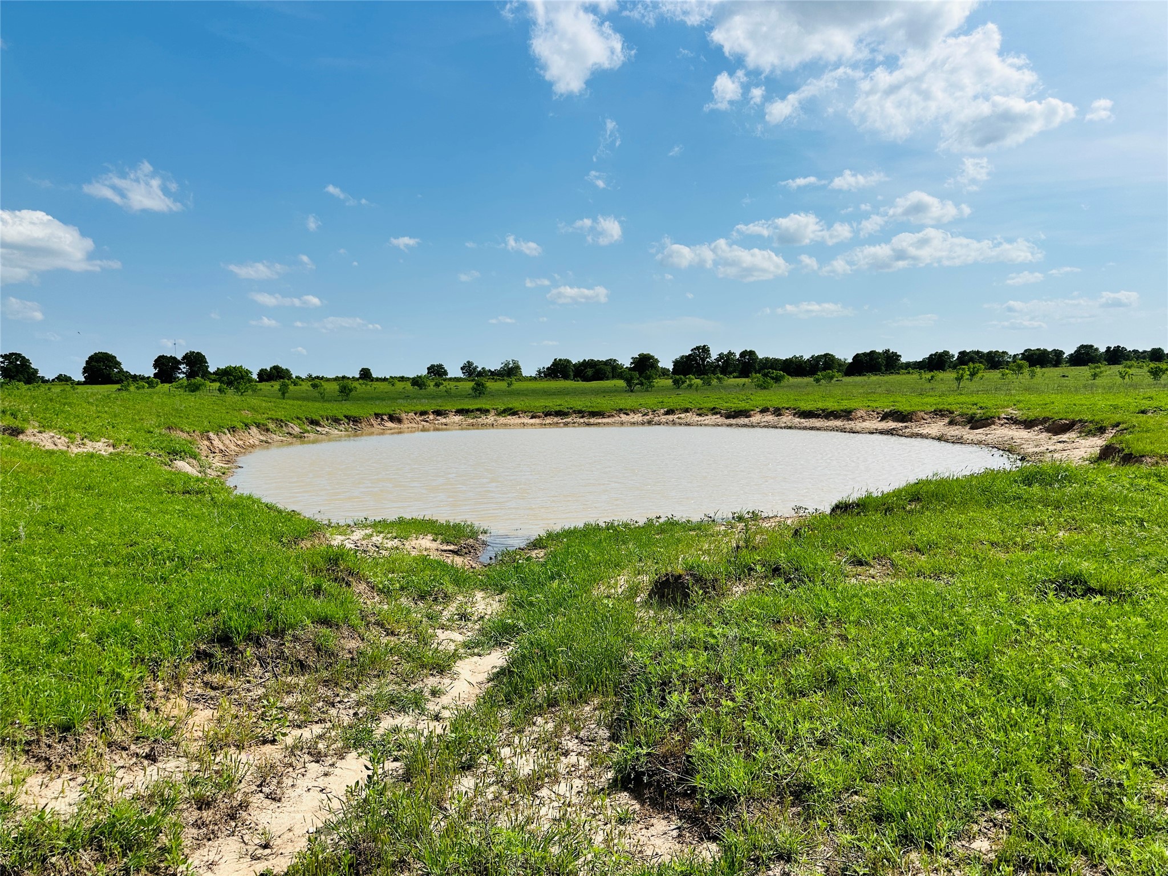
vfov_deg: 56.8
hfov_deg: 71.6
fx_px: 810
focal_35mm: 24
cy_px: 438
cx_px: 584
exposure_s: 1/8197
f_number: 1.78
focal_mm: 6.86
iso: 80
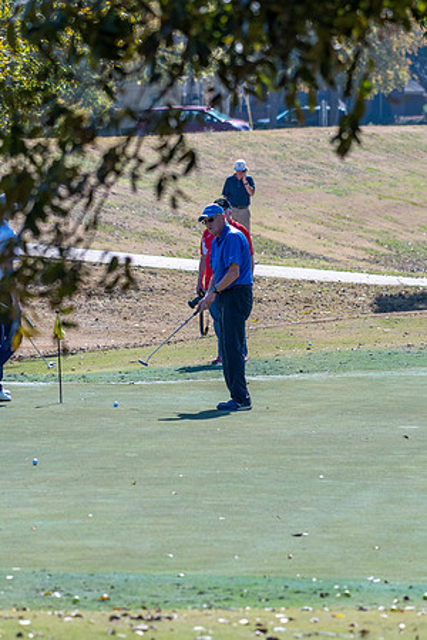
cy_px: 320
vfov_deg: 6.5
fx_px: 5604
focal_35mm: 315
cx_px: 214
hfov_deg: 4.4
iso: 400
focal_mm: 210
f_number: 5.6
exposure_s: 1/1250
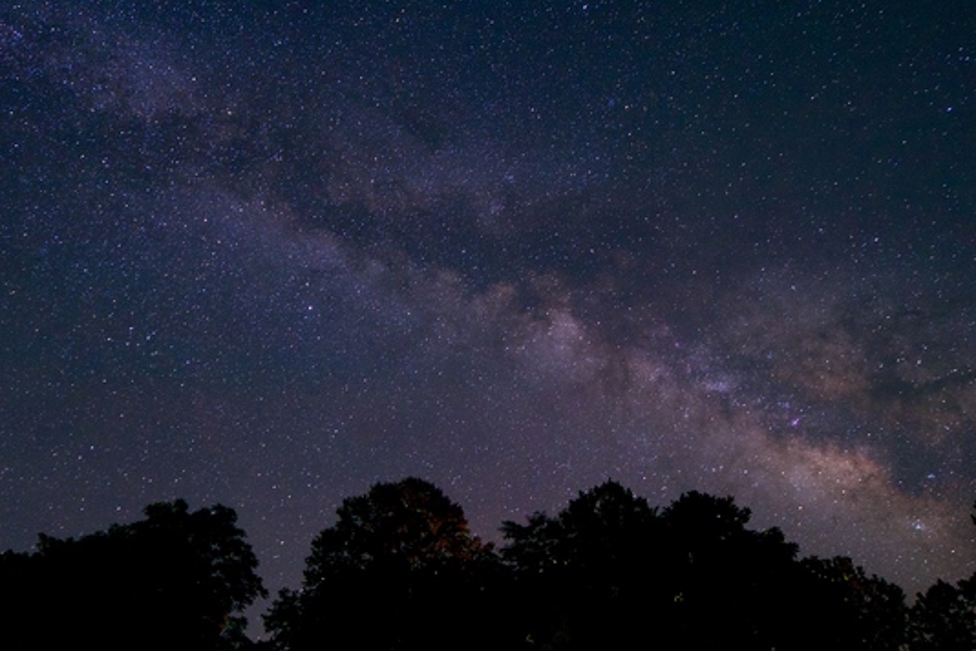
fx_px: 596
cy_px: 339
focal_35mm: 22
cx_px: 486
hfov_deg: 78.6
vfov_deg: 57.2
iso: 800
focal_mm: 14
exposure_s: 31.1
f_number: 1.8
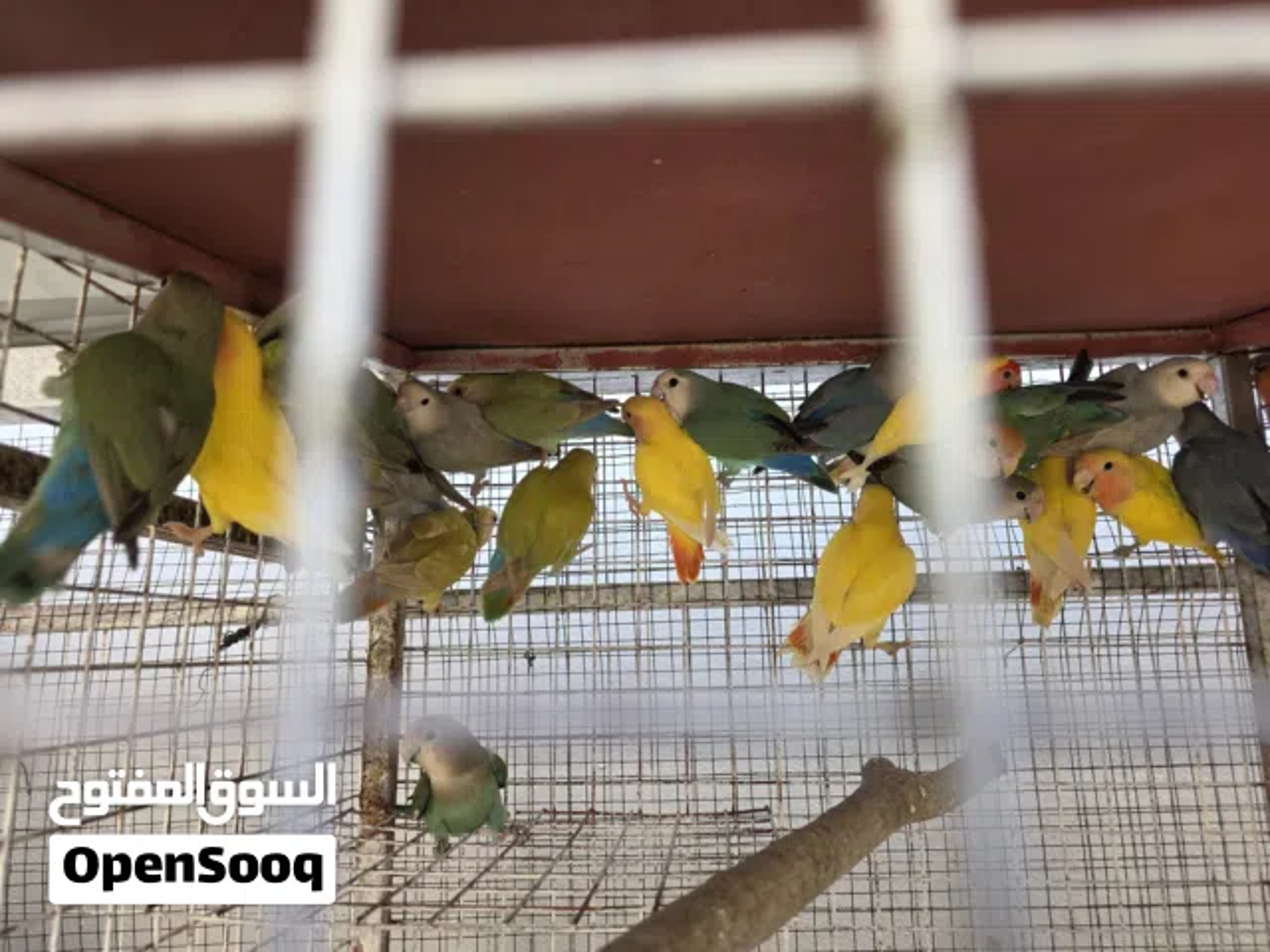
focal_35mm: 23
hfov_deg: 73.9
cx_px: 635
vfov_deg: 58.9
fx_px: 844
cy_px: 476
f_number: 1.7
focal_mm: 6.3
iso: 32
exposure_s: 1/120
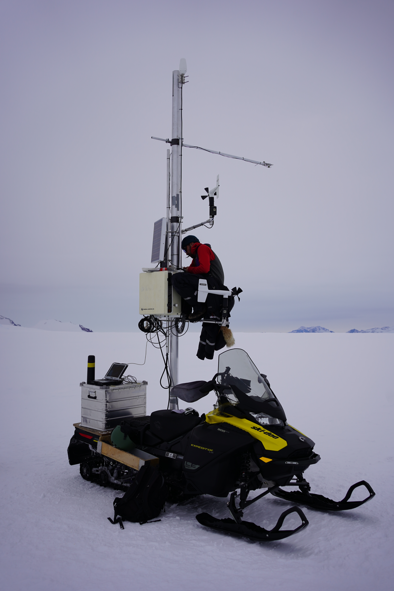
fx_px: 575
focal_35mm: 35
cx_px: 197
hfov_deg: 37.9
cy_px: 296
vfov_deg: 54.4
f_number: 5
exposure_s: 1/2500
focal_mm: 35
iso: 100
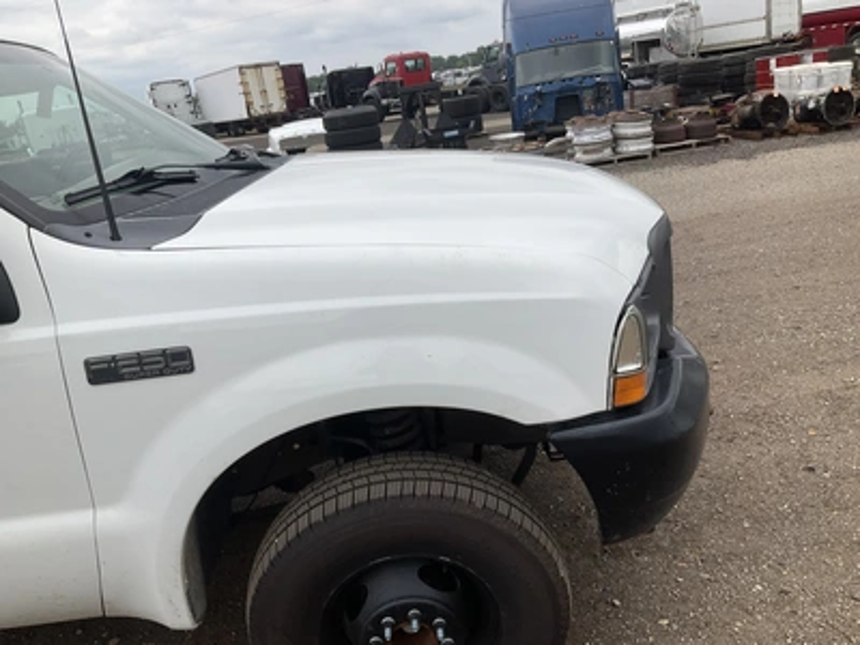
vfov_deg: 48.2
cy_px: 322
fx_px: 720
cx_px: 430
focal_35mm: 29
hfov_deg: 61.7
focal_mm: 3
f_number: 1.8
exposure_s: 1/1121
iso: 25
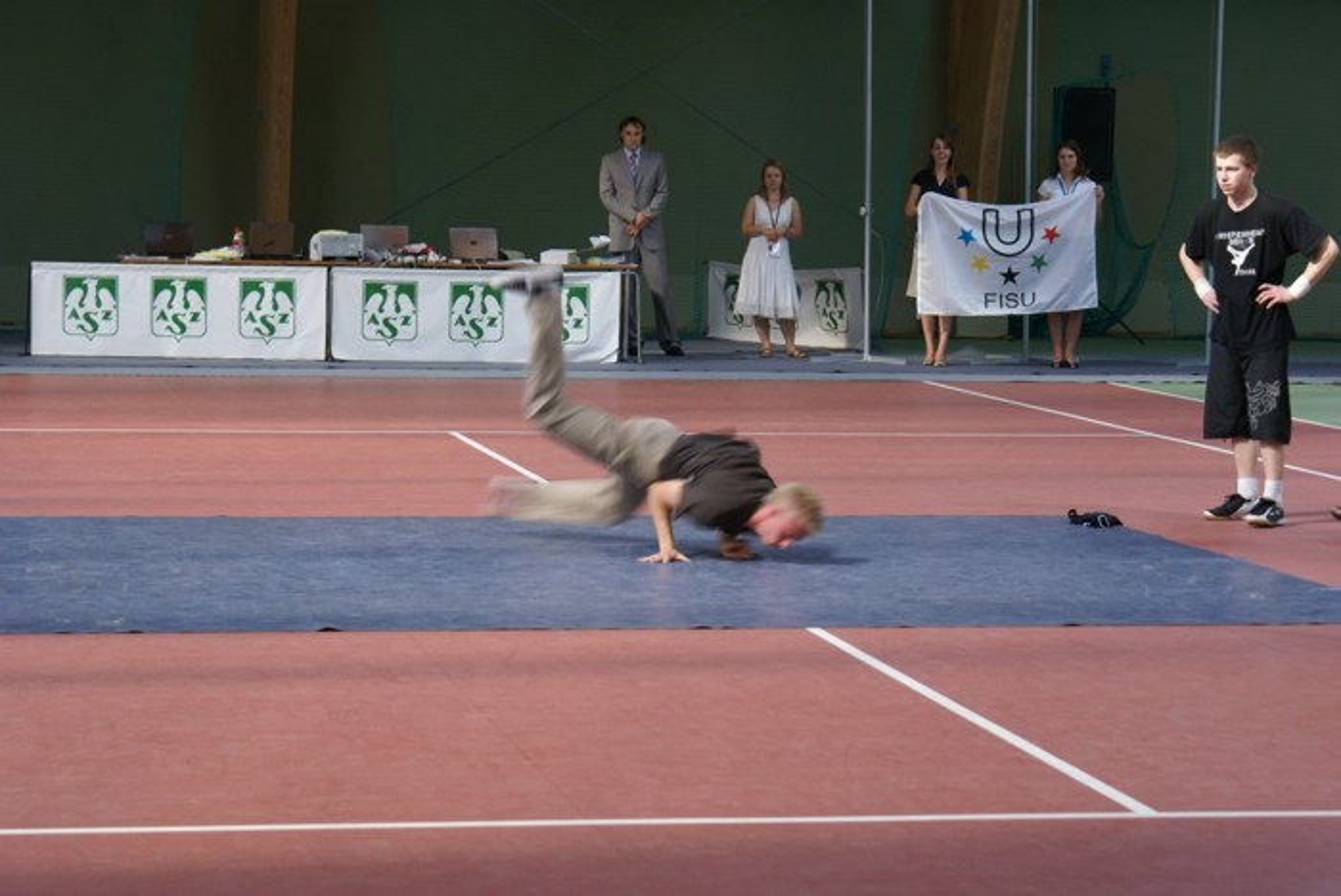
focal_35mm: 105
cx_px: 670
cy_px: 448
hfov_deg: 19.4
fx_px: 3914
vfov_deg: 13.1
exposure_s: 1/30
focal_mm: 70
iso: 200
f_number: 5.6
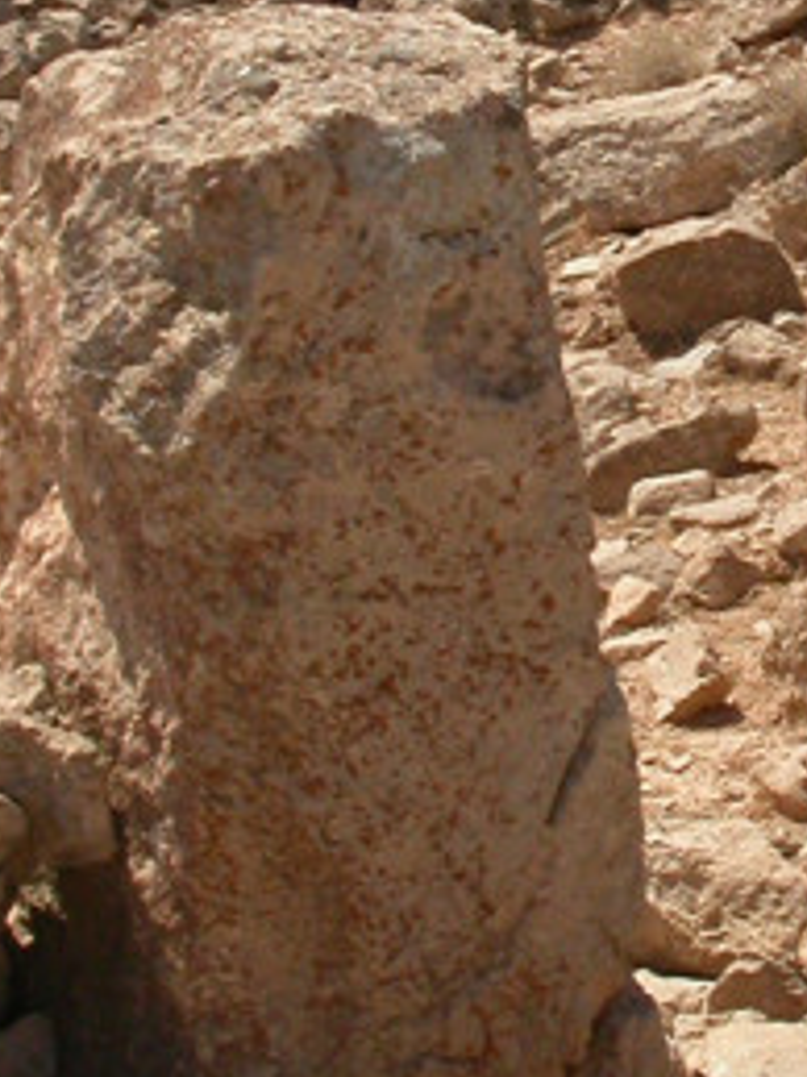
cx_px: 695
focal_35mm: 128
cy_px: 170
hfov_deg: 11.5
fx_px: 3982
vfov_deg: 15.3
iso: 100
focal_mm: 7.85
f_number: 7.5
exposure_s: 1/389
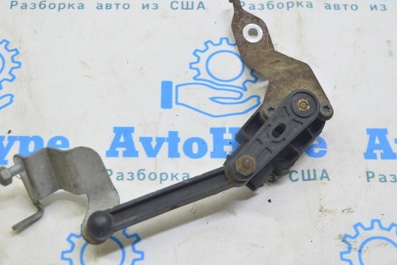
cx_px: 162
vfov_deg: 19.7
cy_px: 108
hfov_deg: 29.2
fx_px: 761
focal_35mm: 69
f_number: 5.6
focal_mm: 38
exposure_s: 1/20
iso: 400
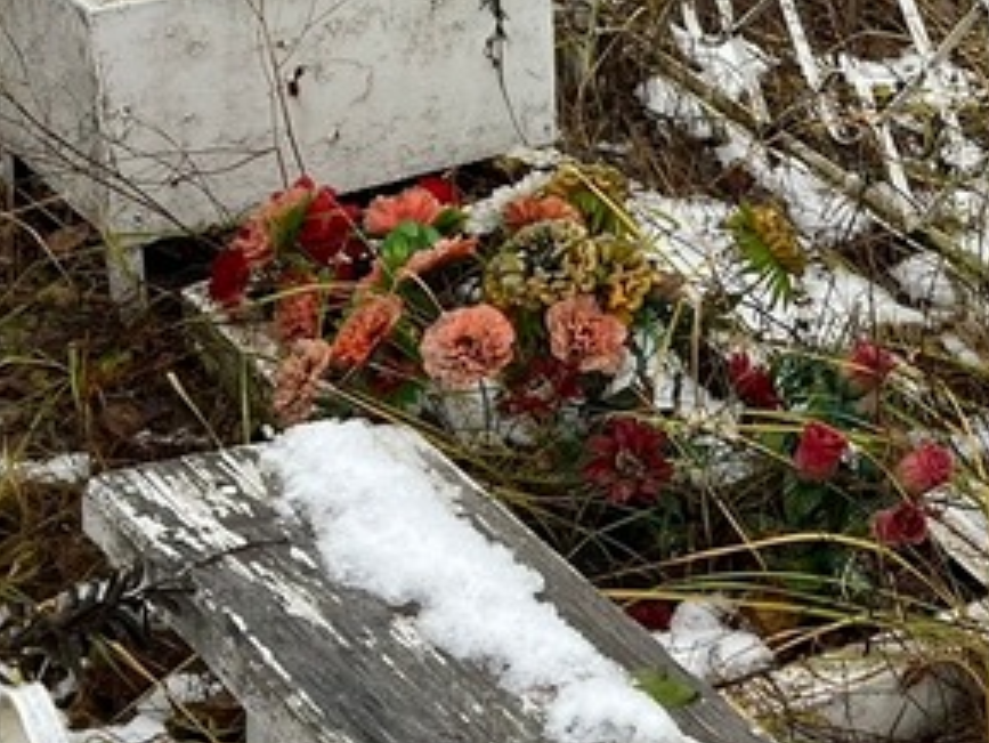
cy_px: 137
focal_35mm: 92
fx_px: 2630
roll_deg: +0.6
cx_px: 814
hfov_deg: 21.0
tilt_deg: -12.0
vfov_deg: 16.0
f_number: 1.5
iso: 50
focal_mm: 5.7
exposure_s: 1/484
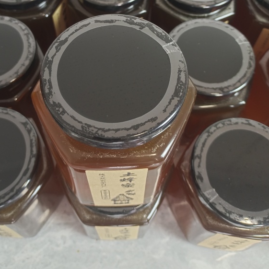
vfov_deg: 37.8
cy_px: 35
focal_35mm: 42
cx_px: 112
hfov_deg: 39.9
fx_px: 369
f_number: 1.79
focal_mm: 4.71
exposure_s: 1/25
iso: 1329
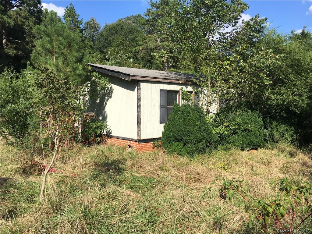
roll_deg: -0.8
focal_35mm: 29
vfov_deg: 48.2
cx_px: 156
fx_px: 261
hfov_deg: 61.7
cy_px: 117
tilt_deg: -1.6
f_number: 2.2
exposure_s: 1/1221
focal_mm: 4.15
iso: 25
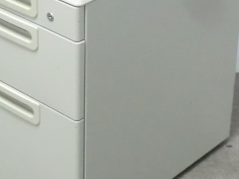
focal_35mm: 122
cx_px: 91
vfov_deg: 12.1
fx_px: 842
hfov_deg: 16.1
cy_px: 15
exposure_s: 1/25
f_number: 4.3
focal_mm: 8.2
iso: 800
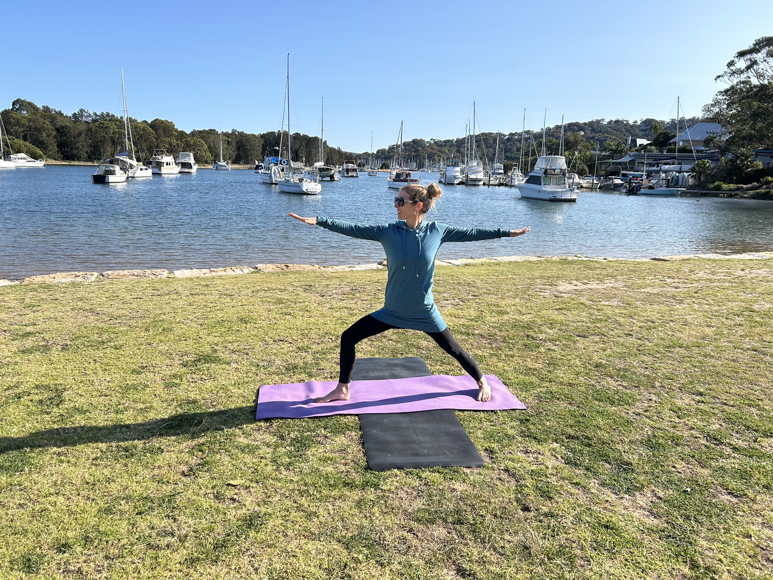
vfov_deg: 53.1
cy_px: 290
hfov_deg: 67.3
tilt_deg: -12.1
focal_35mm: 26
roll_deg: -1.7
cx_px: 386
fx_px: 581
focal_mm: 5.7
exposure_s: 1/3831
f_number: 1.5
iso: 50
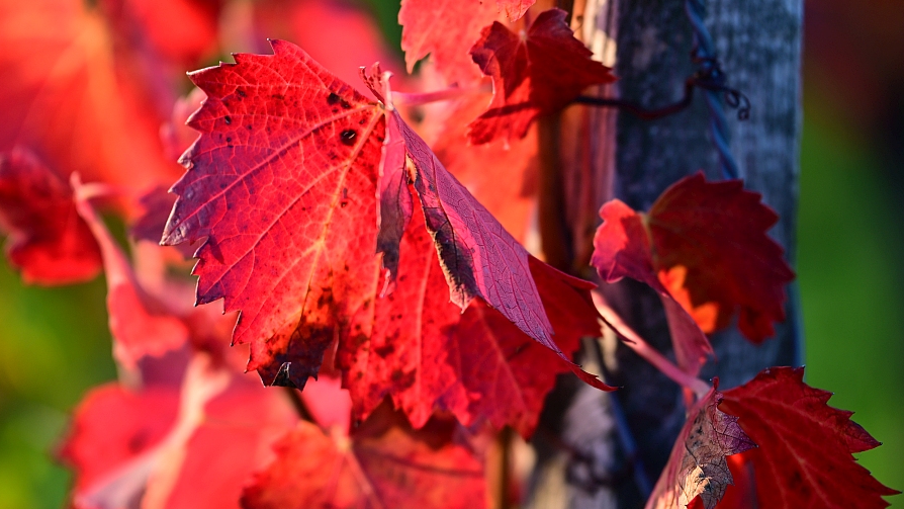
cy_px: 273
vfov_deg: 5.8
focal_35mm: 211
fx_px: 5058
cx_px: 432
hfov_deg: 10.2
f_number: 2.8
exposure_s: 1/160
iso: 110
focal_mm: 150
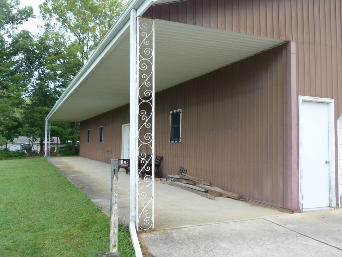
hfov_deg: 55.4
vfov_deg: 42.9
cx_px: 171
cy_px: 128
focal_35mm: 33
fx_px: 326
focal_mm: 5.9
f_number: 3
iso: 80
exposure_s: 1/80
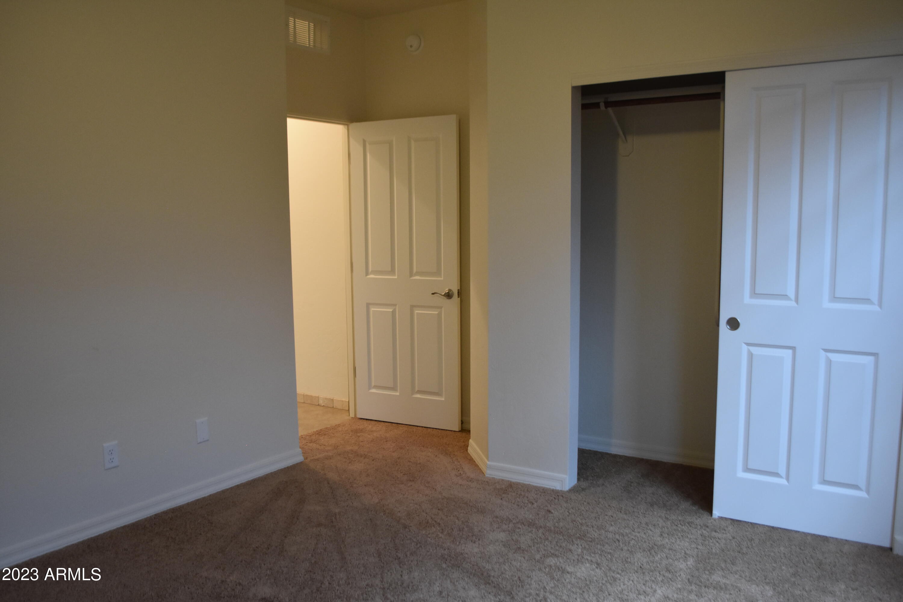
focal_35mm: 30
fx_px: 752
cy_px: 301
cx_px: 452
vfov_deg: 43.6
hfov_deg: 61.9
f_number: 4
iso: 1400
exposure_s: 1/60
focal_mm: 20
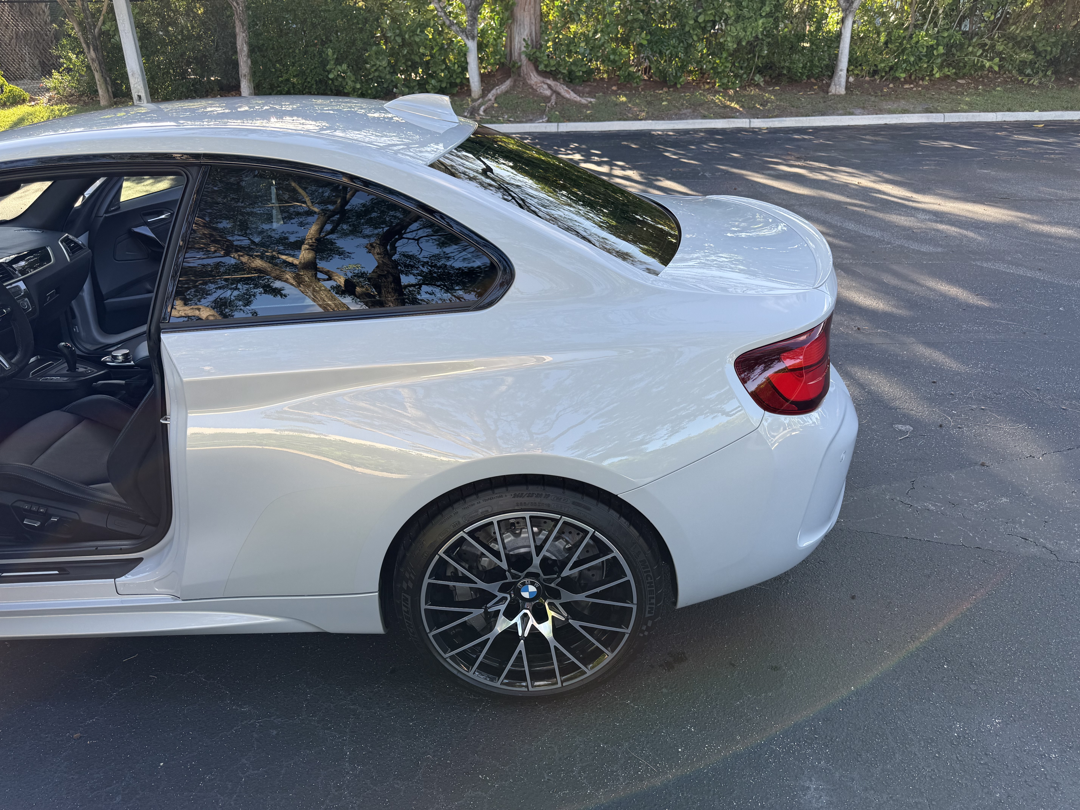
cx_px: 540
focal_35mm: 24
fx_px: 749
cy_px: 405
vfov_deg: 56.8
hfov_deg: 71.6
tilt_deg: -26.1
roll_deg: +0.5
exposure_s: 1/481
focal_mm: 6.76
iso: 80
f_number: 1.78
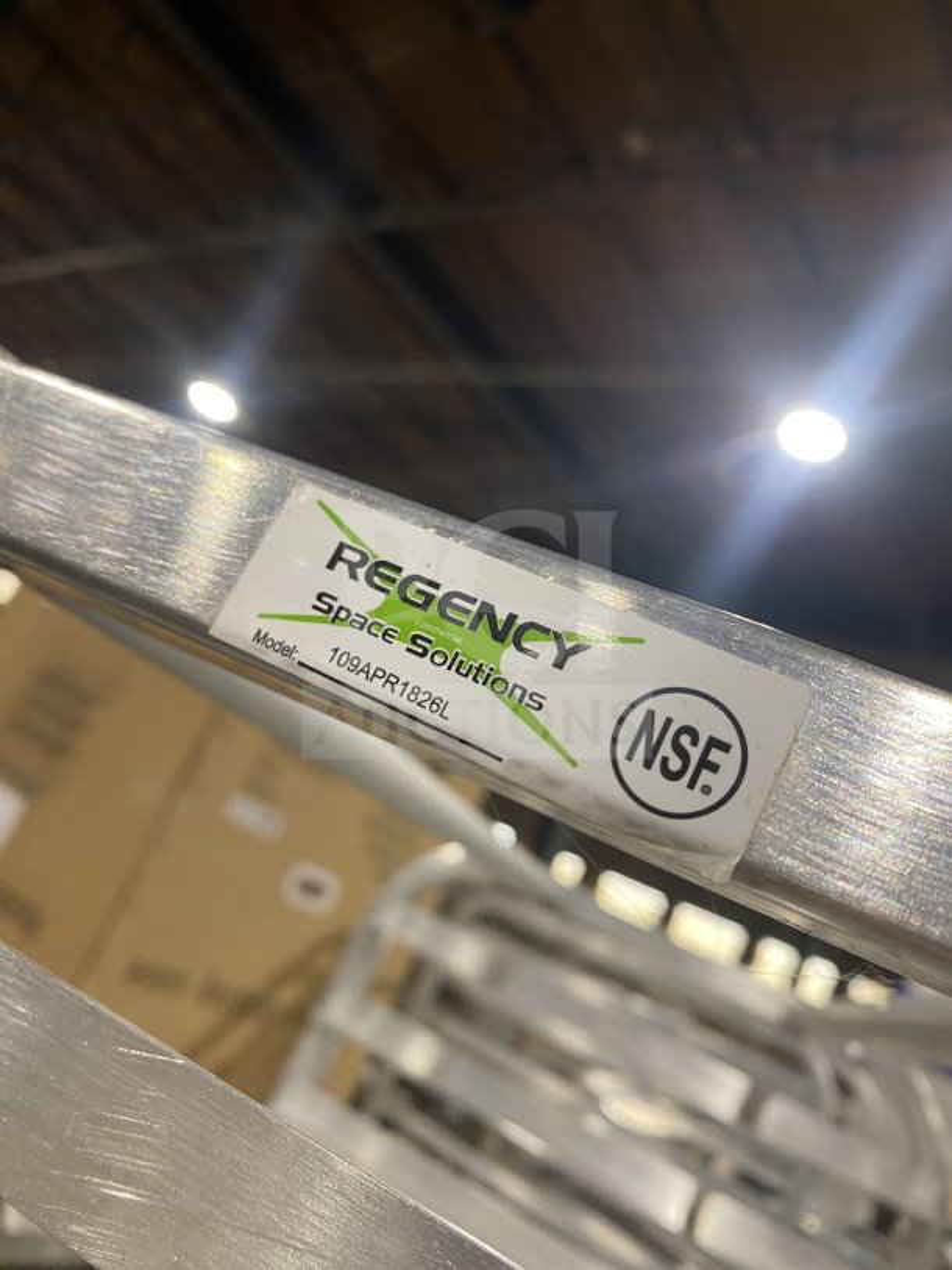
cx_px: 476
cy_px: 635
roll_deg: -26.5
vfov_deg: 69.4
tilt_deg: +15.9
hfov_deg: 54.9
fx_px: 916
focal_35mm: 25
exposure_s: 1/63
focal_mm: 4.25
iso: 125
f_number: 1.8
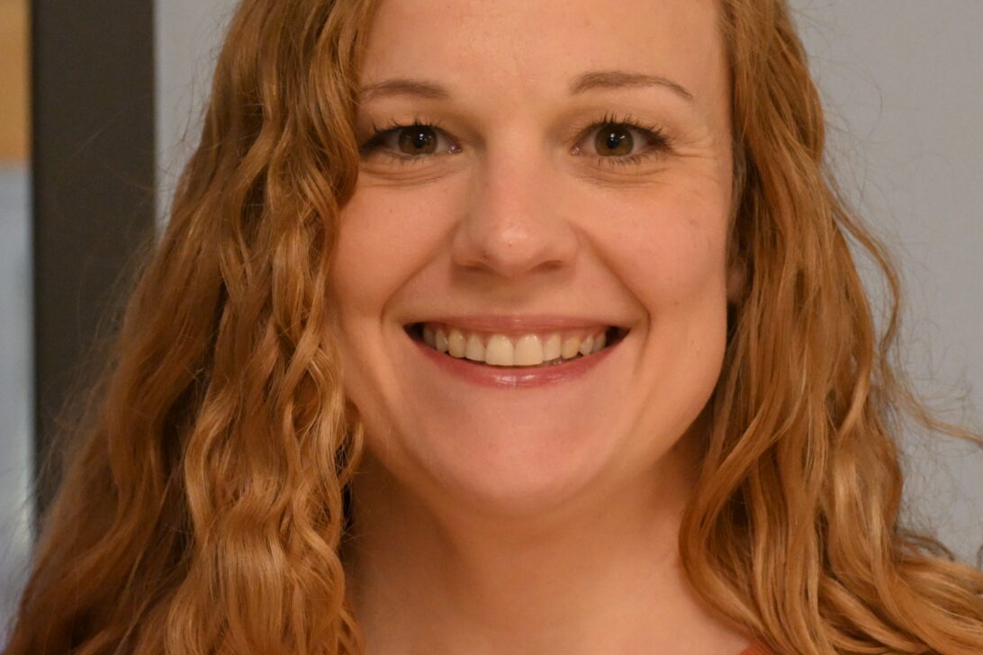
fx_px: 6334
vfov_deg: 5.9
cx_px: 482
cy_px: 282
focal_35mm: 232
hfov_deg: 8.9
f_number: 4.8
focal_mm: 66
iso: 3200
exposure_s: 1/100
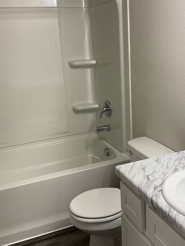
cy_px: 106
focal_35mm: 43
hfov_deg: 33.5
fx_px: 306
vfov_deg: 43.7
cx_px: 112
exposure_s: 1/120
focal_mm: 3
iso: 32
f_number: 1.8
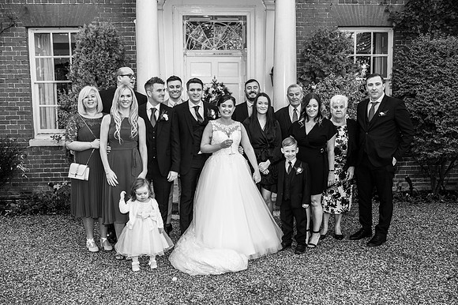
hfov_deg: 53.4
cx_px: 229
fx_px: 456
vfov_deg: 37.0
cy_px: 152
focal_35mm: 36
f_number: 4
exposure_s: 1/160
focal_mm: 35
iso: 250
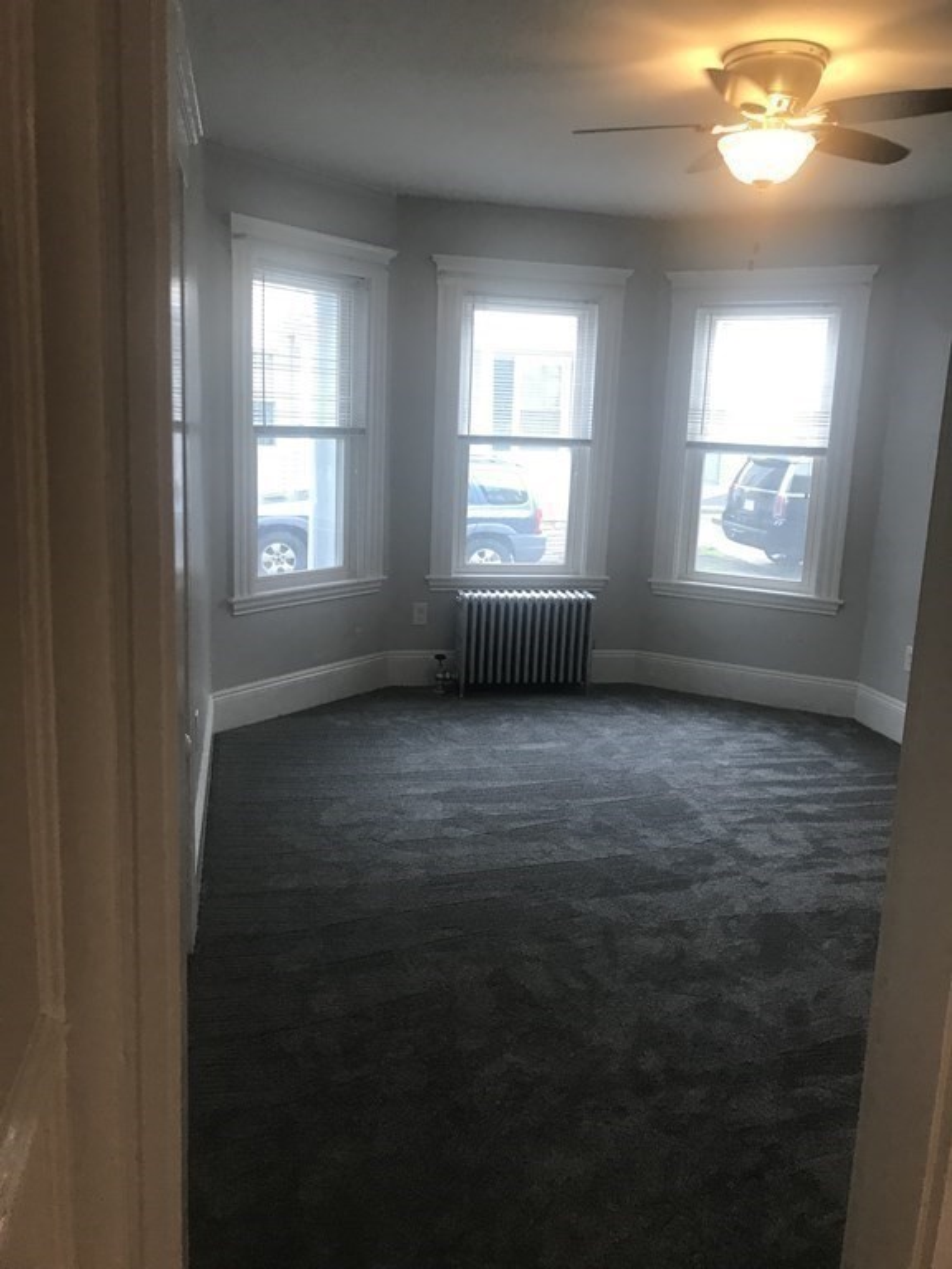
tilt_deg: -10.6
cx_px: 476
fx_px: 1027
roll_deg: -2.3
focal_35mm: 28
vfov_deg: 63.4
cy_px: 634
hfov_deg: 49.7
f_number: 1.8
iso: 32
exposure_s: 1/30
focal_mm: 3.99
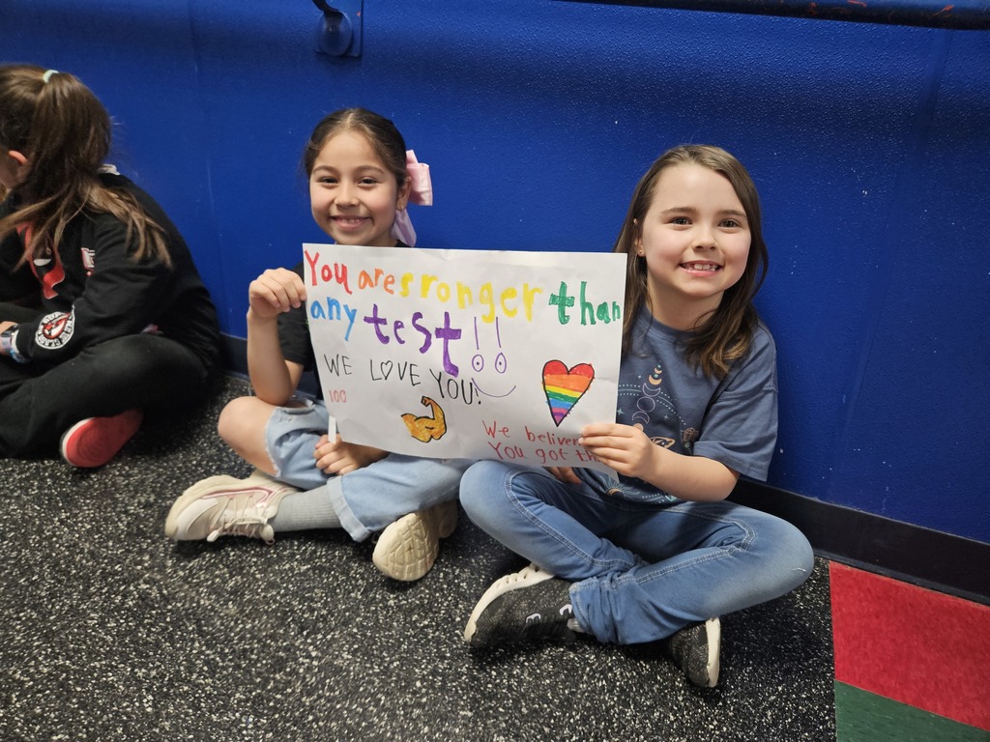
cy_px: 371
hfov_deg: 73.9
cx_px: 495
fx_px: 658
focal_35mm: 23
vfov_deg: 58.9
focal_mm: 5.4
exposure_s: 1/120
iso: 320
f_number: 1.8
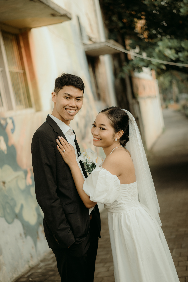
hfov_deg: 25.5
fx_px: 415
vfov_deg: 37.5
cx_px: 90
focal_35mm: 53
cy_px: 145
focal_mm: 50
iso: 100
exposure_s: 1/320
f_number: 1.8
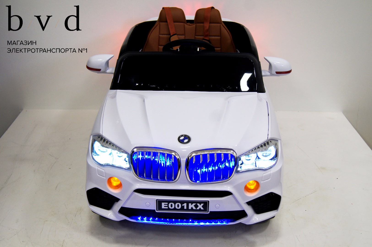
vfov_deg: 29.8
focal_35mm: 45
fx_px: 465
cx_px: 186
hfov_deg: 43.6
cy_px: 124
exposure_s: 1/50
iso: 250
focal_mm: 30
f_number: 4.5
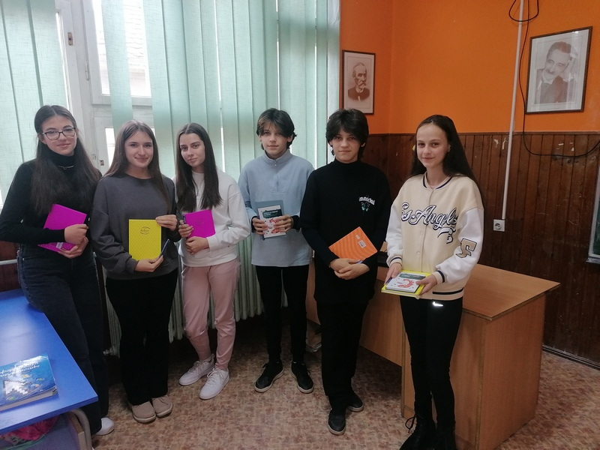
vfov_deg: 51.4
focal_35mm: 27
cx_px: 300
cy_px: 225
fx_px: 468
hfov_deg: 65.3
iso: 160
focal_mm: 4.75
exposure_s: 1/33.3
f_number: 1.8
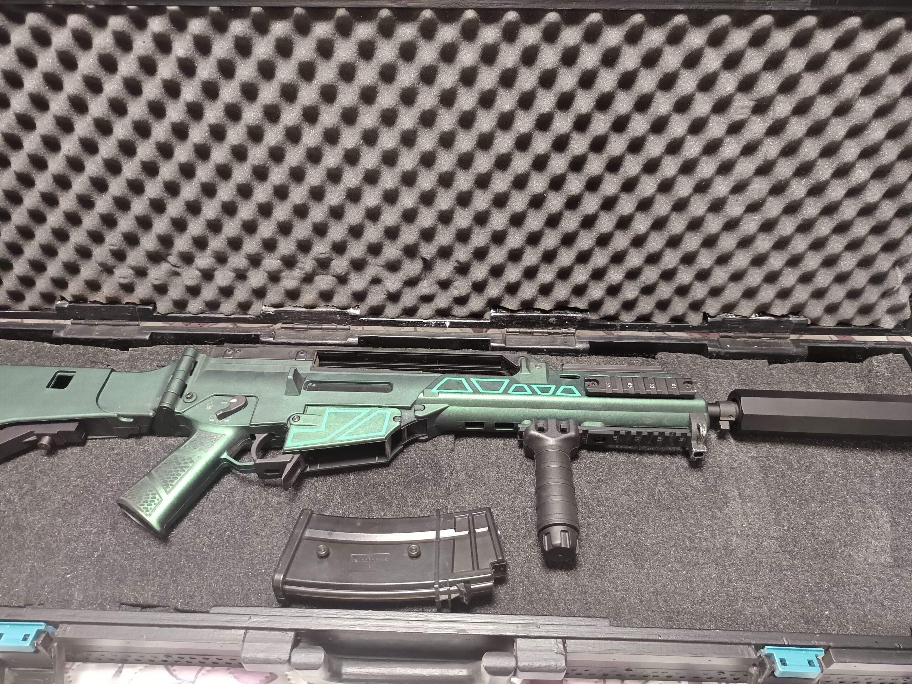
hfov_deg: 71.6
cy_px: 342
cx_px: 456
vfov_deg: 56.8
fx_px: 632
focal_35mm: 24
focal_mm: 5.31
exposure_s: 1/25
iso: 1469
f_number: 1.7
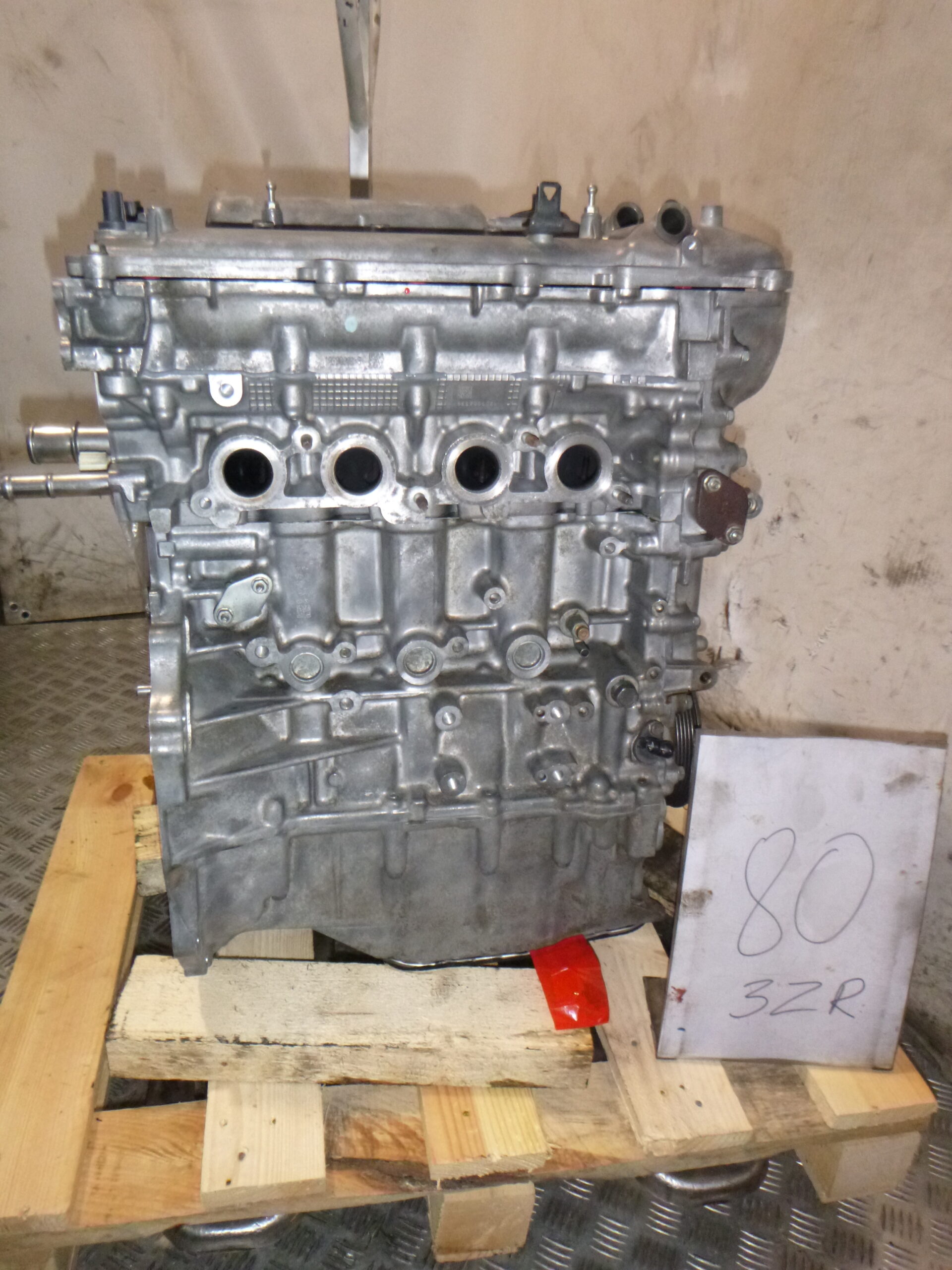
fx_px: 917
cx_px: 476
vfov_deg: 69.4
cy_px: 635
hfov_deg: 54.9
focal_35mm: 25
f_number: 3.9
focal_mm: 4.5
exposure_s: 1/125
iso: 400
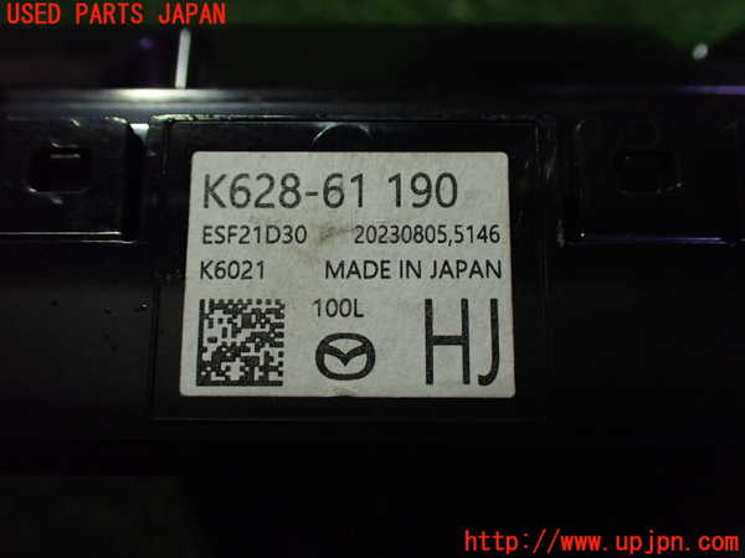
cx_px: 372
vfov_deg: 46.8
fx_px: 646
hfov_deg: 60.0
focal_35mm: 30
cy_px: 279
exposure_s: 1/80
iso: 800
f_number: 2.3
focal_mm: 5.4
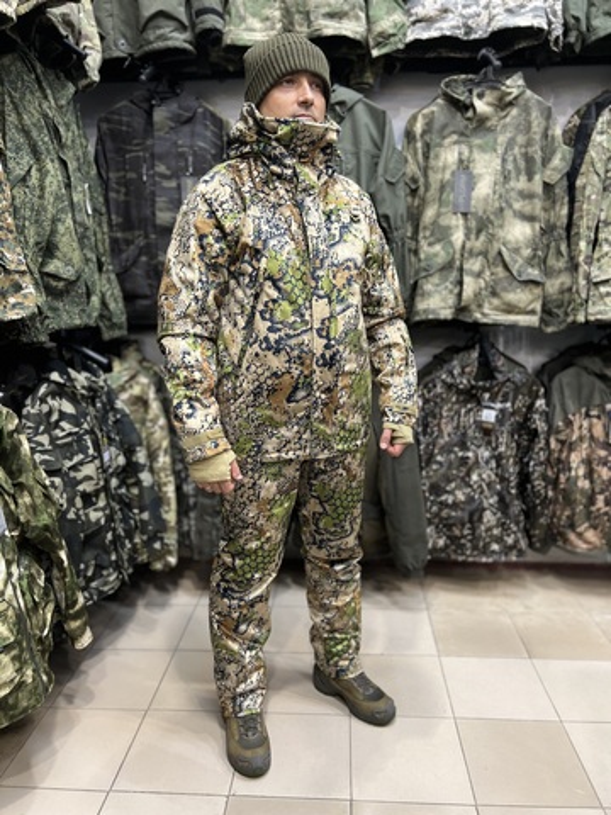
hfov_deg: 53.1
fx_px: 612
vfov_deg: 67.3
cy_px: 408
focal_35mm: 26
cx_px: 306
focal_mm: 5.7
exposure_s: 1/50
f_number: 1.5
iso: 125
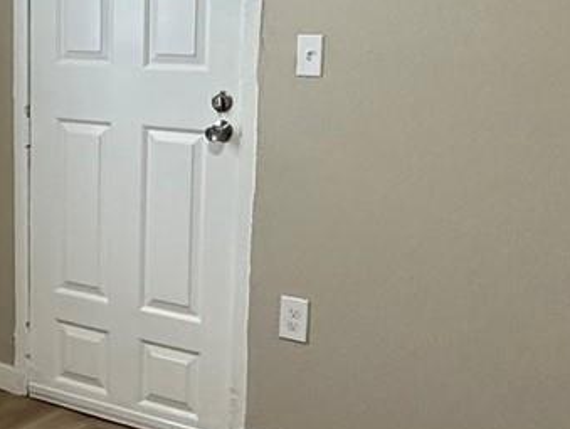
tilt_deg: -9.3
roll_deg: +0.6
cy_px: 158
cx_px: -84
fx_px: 1088
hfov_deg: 26.6
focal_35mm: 66
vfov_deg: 22.2
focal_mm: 2.22
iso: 320
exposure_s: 1/120
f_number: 2.2
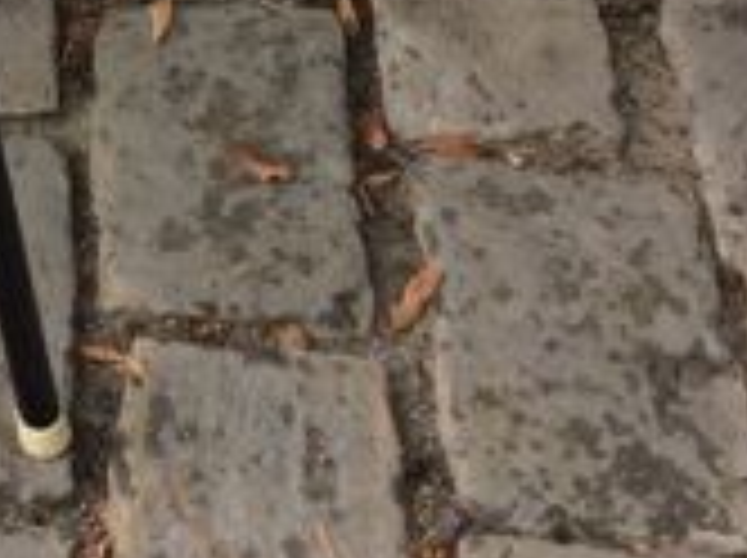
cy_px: -432
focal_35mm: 116
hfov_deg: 16.0
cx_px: -261
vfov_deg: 11.8
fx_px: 2500
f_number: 2.4
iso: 32
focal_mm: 3.3
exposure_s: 1/198
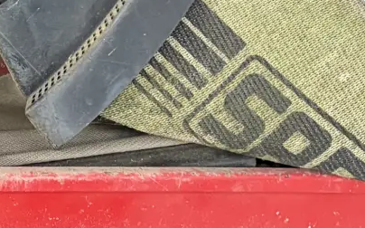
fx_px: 1302
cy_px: 289
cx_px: -234
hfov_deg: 14.5
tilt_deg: -27.7
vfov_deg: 9.8
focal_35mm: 131
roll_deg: -0.2
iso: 320
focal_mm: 5.96
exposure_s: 1/60
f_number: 1.6
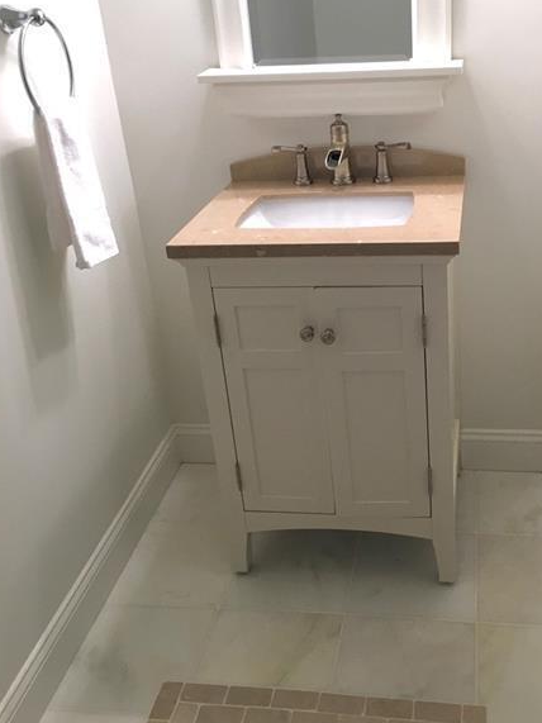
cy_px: 318
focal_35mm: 39
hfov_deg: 36.5
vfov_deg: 47.8
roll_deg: +4.1
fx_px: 814
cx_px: 352
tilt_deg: -24.7
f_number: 2.2
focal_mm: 4.15
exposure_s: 1/30
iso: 32
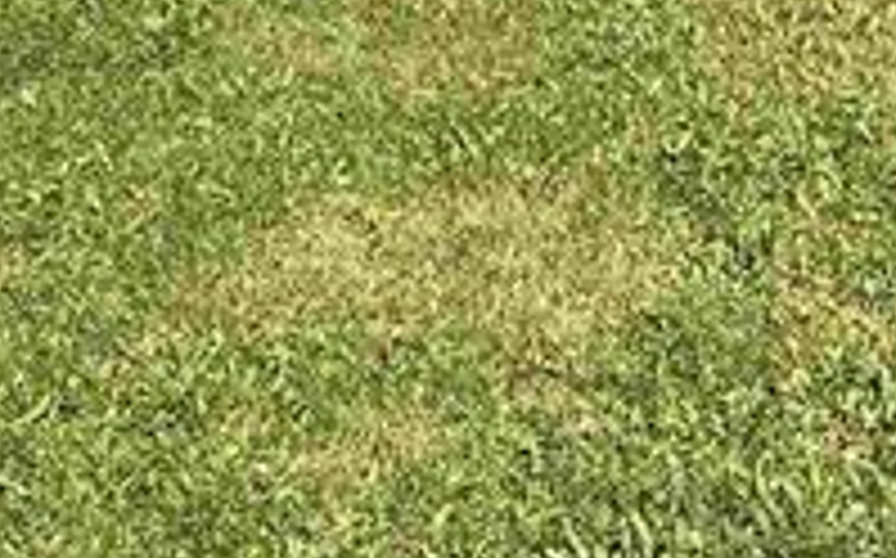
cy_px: -500
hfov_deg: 15.8
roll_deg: +0.3
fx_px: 3196
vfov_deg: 9.4
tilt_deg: -5.0
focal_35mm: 131
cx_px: 752
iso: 80
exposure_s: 1/4016
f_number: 1.78
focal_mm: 6.86
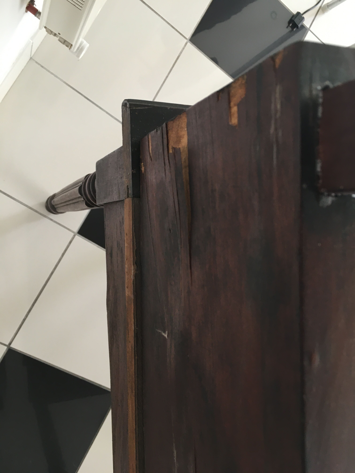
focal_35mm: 29
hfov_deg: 48.2
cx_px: 178
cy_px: 236
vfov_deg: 61.7
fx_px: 397
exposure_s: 1/33
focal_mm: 4.15
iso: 100
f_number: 2.2
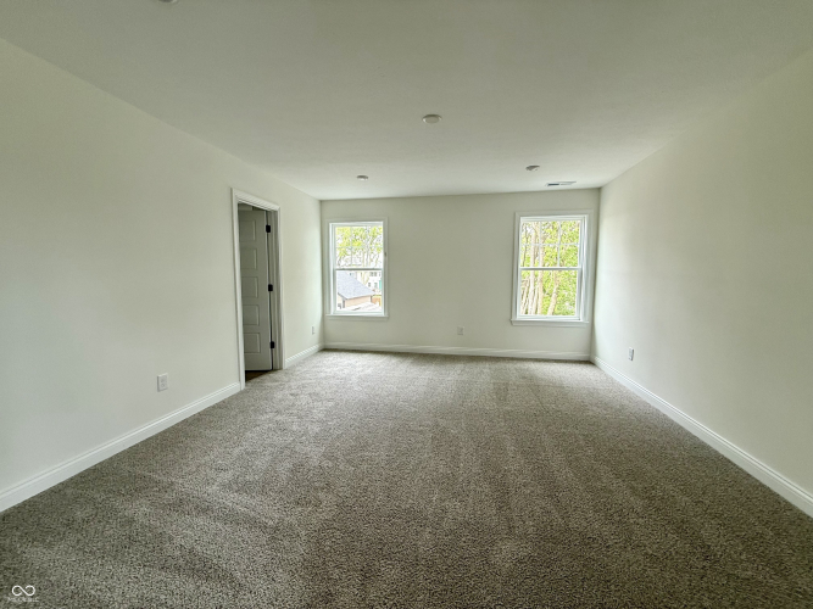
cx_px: 406
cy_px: 304
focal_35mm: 14
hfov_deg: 102.1
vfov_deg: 85.7
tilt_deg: -5.1
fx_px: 329
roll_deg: -0.2
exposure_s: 1/99
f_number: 2.2
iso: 100
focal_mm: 2.22
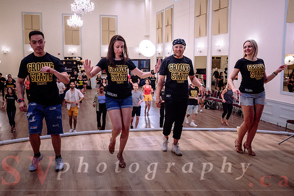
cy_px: 90
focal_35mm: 34
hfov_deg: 56.2
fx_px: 274
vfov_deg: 39.3
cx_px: 128
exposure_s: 1/160
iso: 1600
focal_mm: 27
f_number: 4
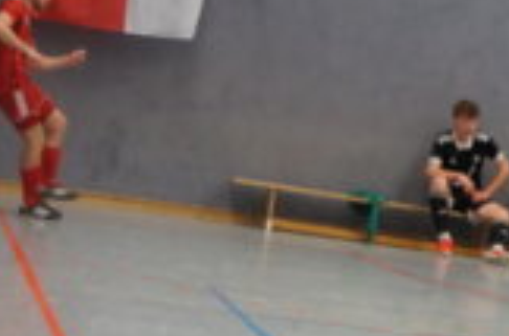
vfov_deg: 6.7
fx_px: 2879
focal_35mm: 204
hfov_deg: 10.0
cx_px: 468
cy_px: 342
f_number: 5.6
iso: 2000
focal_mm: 55
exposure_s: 1/100
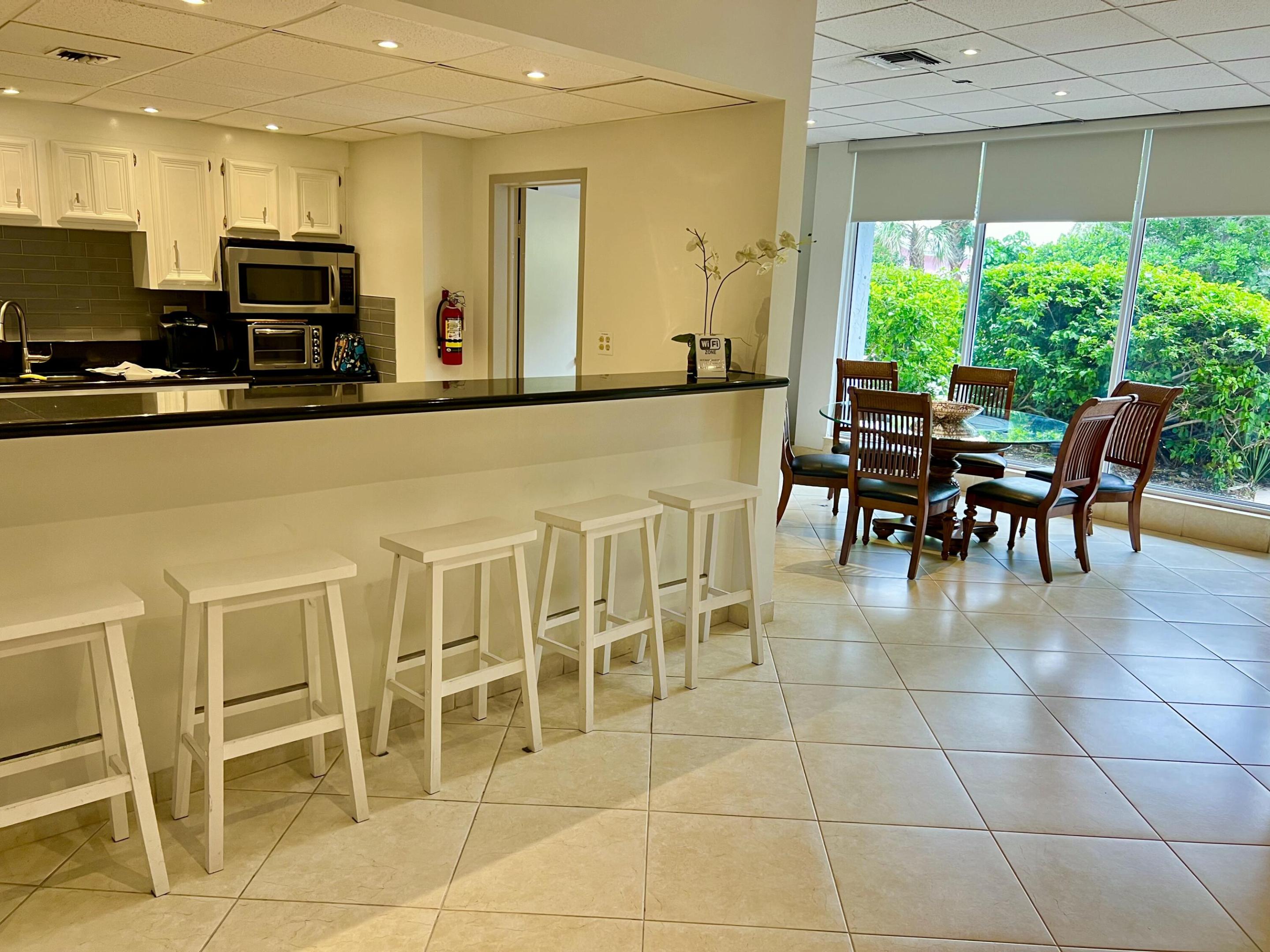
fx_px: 954
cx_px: 635
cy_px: 476
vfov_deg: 53.1
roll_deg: -2.4
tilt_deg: -11.4
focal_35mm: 26
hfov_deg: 67.3
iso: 100
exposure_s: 1/60
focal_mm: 5.7
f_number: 1.5
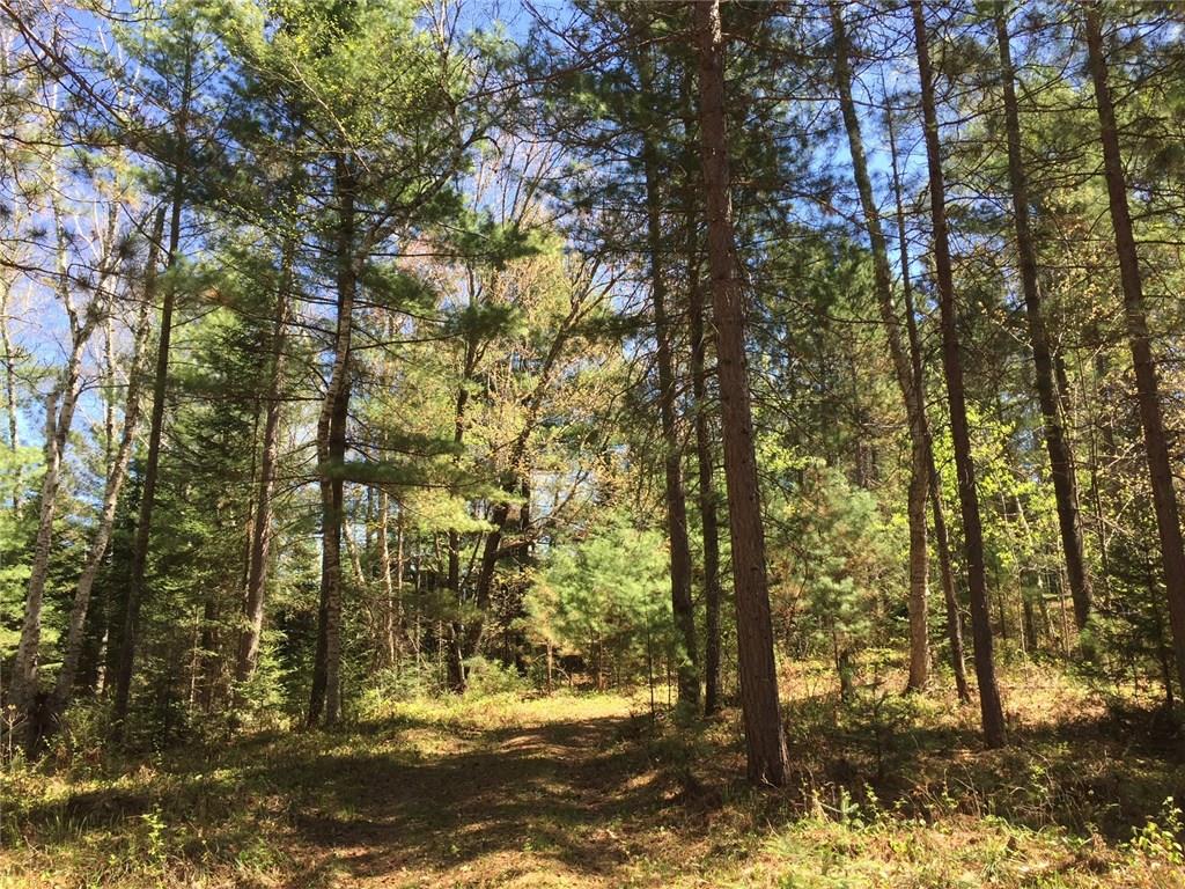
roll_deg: -1.9
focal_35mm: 29
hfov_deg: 61.7
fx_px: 993
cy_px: 444
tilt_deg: +12.7
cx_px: 592
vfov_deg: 48.2
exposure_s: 1/421
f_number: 2.2
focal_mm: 4.15
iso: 32
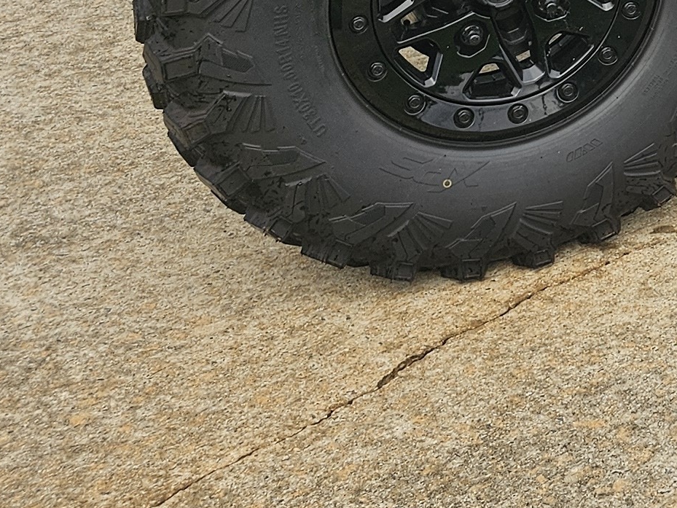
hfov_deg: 16.6
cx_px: 1217
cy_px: -284
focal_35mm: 99
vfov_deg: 13.9
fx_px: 1936
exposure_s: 1/268
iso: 10
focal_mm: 6.3
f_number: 1.7
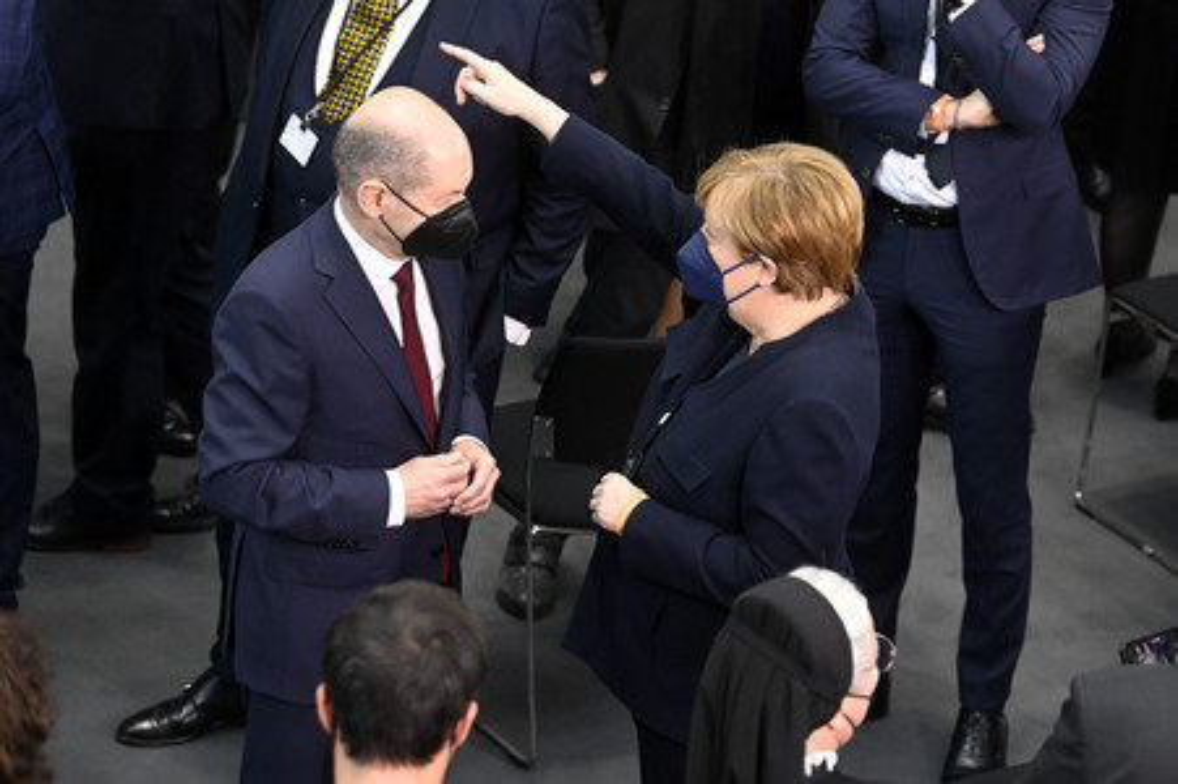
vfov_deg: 10.5
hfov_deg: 15.8
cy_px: 392
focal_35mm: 130
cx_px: 589
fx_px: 4251
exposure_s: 1/640
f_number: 4
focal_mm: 130
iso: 8000
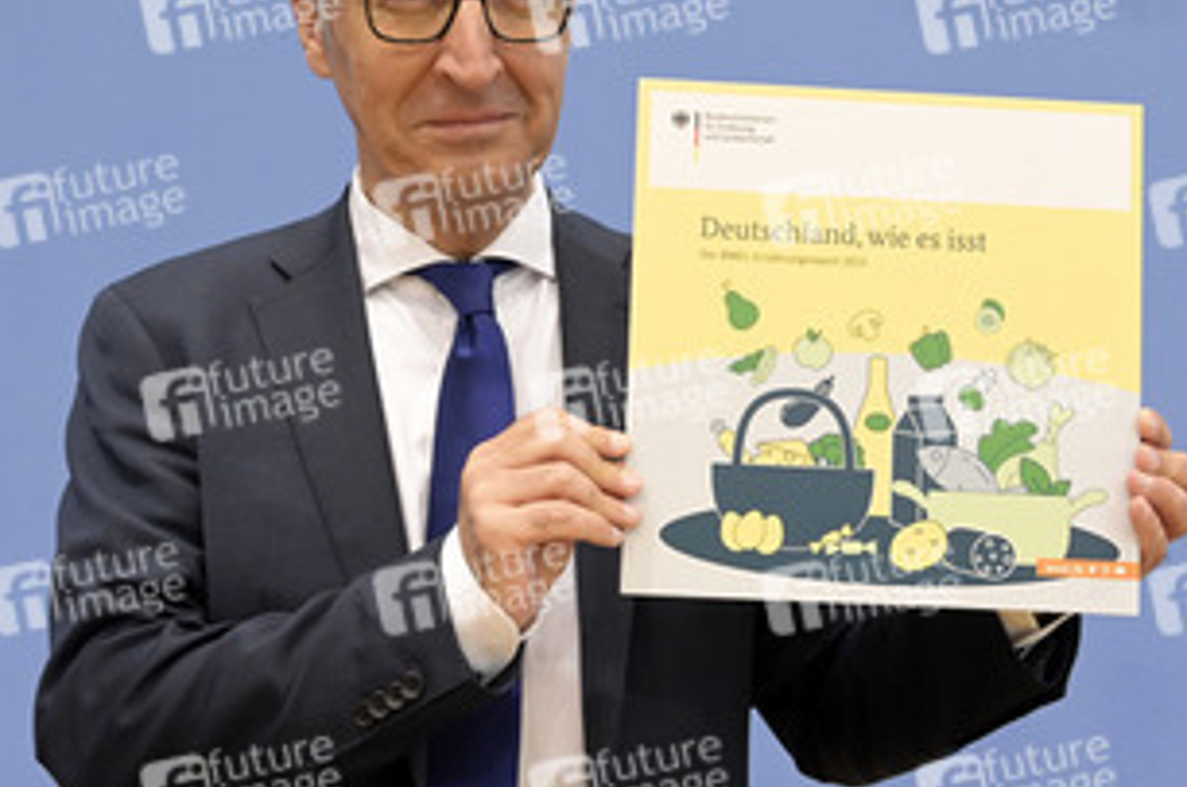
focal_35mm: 62
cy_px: 299
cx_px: 526
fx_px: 2041
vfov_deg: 21.8
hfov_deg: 32.4
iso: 5000
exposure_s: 1/400
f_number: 5.6
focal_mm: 42
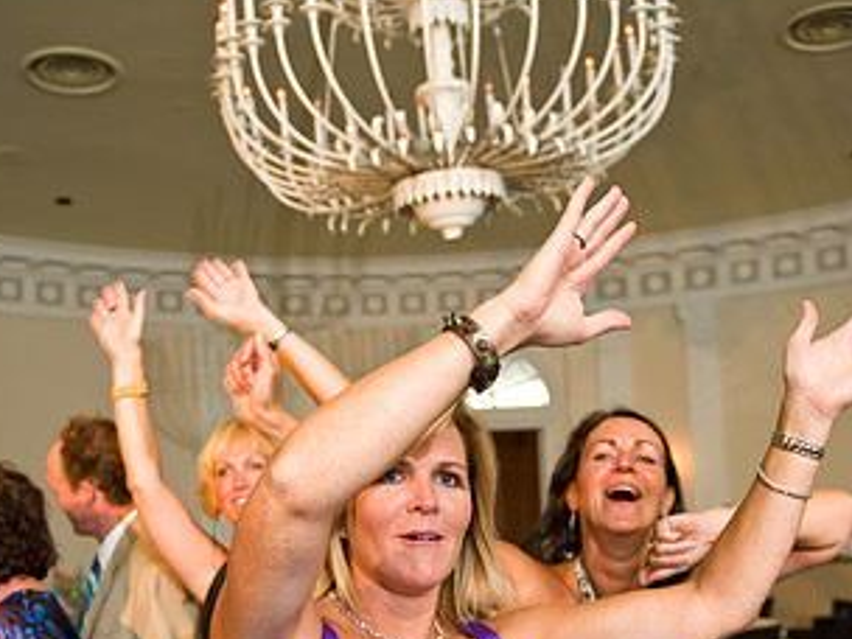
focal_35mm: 44
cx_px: 367
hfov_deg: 42.8
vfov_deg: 32.4
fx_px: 1083
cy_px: 457
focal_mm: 24
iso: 1600
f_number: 3.2
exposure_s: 1/125
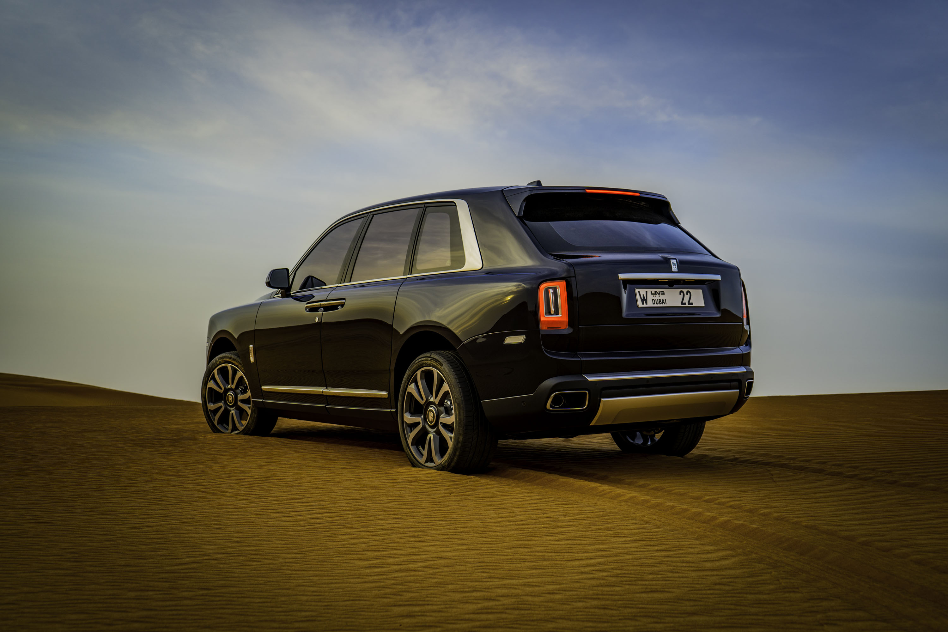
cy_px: 316
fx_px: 1053
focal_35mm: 40
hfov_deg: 48.5
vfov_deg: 33.4
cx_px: 474
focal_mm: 40
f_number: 4.5
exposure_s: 1/160
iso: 160
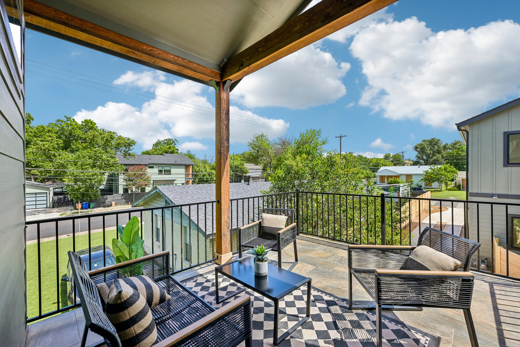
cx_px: 260
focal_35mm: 15
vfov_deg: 77.3
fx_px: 217
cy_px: 174
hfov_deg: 100.4
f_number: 6.7
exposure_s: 1/500
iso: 100
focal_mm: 15
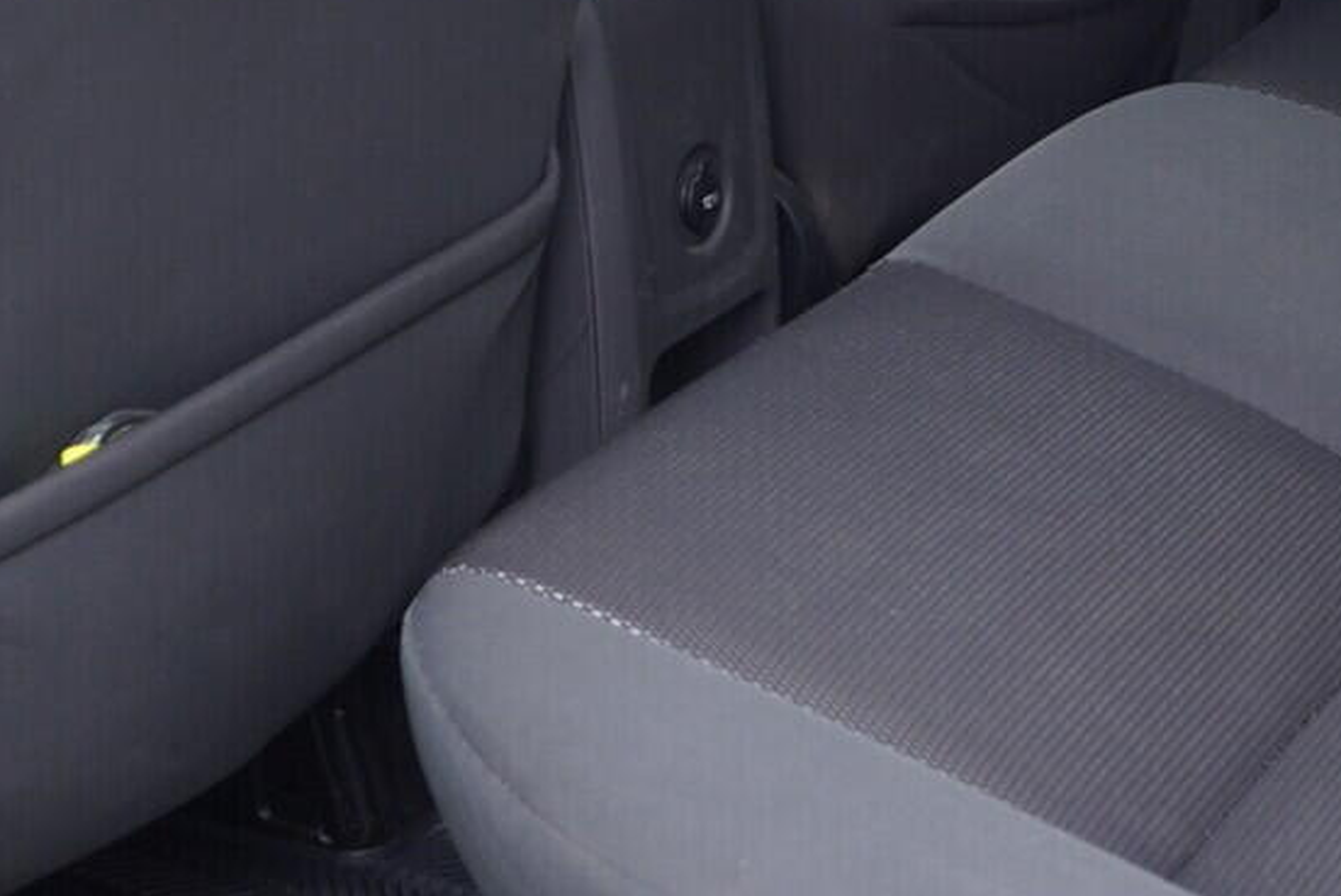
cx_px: 871
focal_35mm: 94
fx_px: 3503
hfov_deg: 21.6
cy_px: 22
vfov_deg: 14.4
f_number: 2.8
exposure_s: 1/40
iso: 320
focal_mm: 24
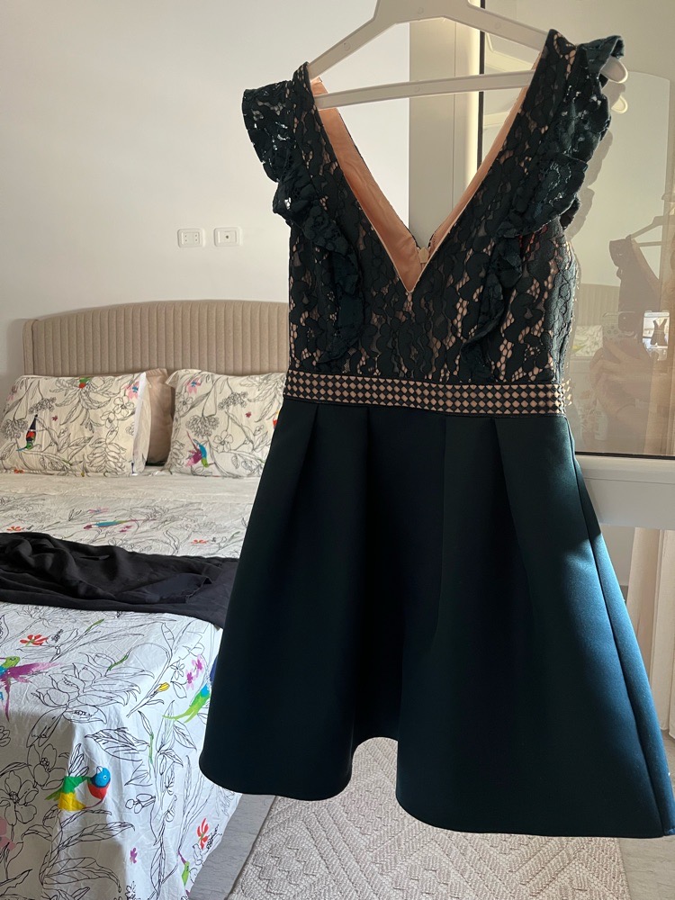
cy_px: 450
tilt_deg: -9.8
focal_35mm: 26
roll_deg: +0.9
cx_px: 338
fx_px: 676
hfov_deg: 53.1
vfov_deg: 67.3
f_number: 1.6
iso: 320
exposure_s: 1/60
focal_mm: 5.1
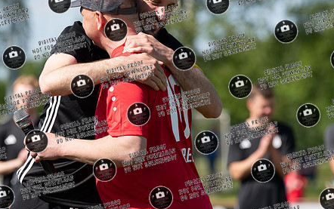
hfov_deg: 8.1
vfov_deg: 5.1
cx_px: 156
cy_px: 51
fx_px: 2368
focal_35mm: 260
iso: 100
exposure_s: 1/800
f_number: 4
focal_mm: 175
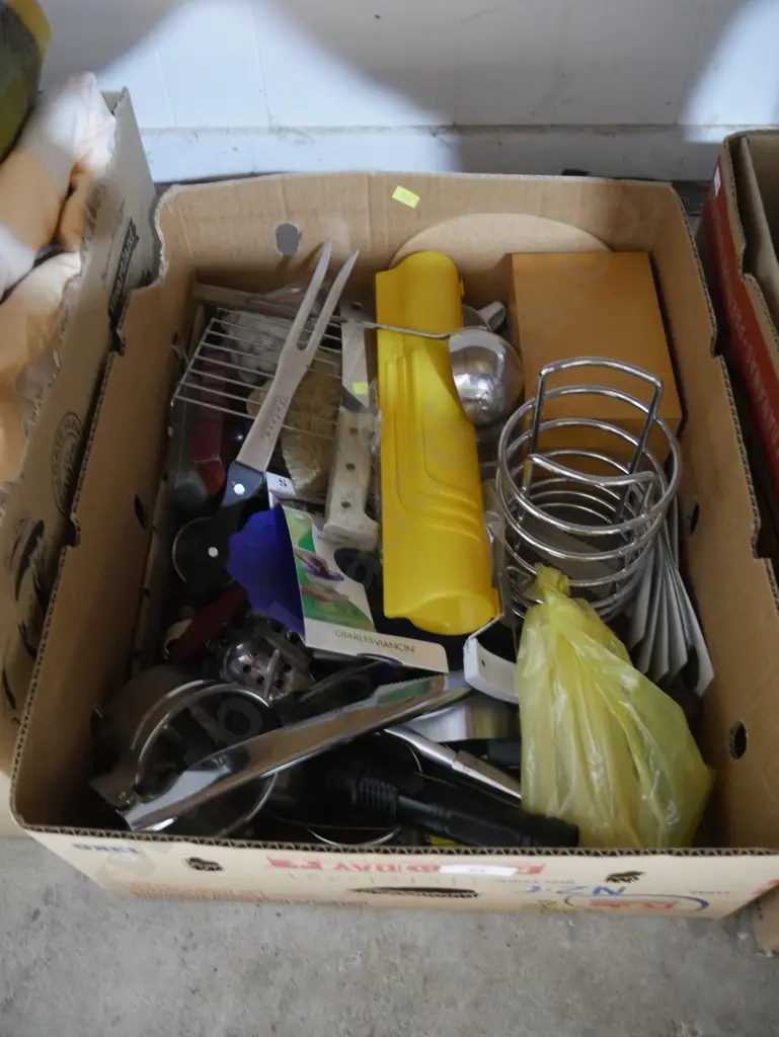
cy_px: 518
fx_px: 899
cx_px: 390
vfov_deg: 59.9
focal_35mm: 30
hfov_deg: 46.8
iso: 3200
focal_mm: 15
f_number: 3.6
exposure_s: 1/20
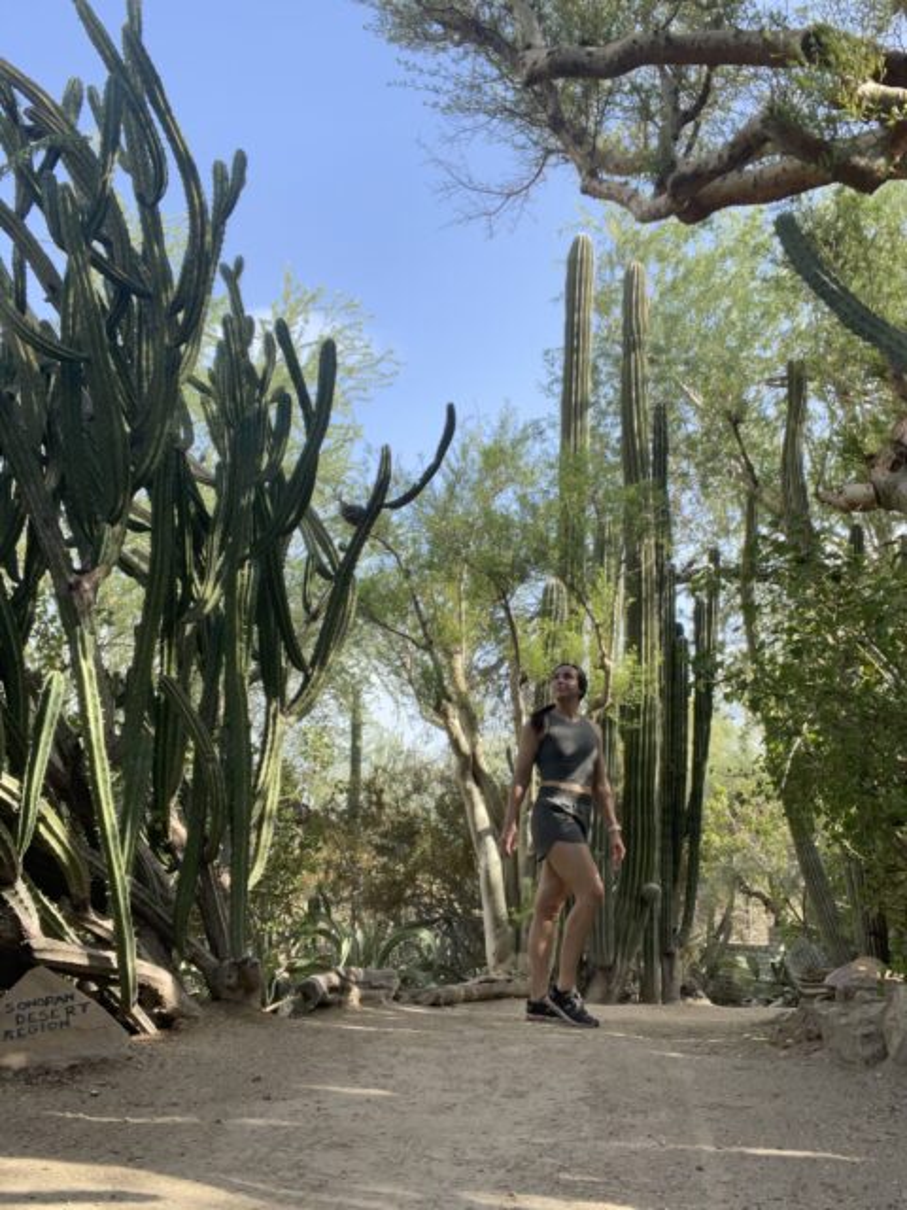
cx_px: 454
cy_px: 605
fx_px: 1048
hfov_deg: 46.8
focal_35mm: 30
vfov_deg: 60.0
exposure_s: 1/342
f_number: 2.2
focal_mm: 2.71
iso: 25
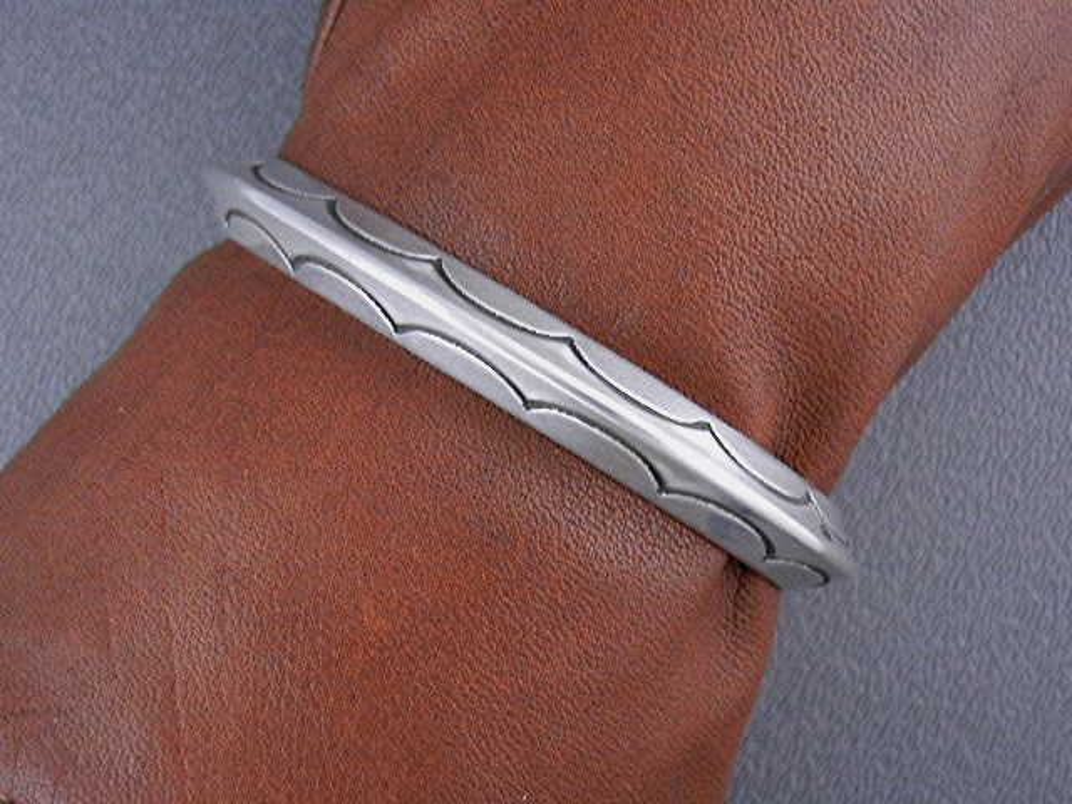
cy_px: 402
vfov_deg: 24.8
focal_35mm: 59
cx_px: 536
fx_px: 1827
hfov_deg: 32.7
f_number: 4
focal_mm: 10.6
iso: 200
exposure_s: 1/2.4
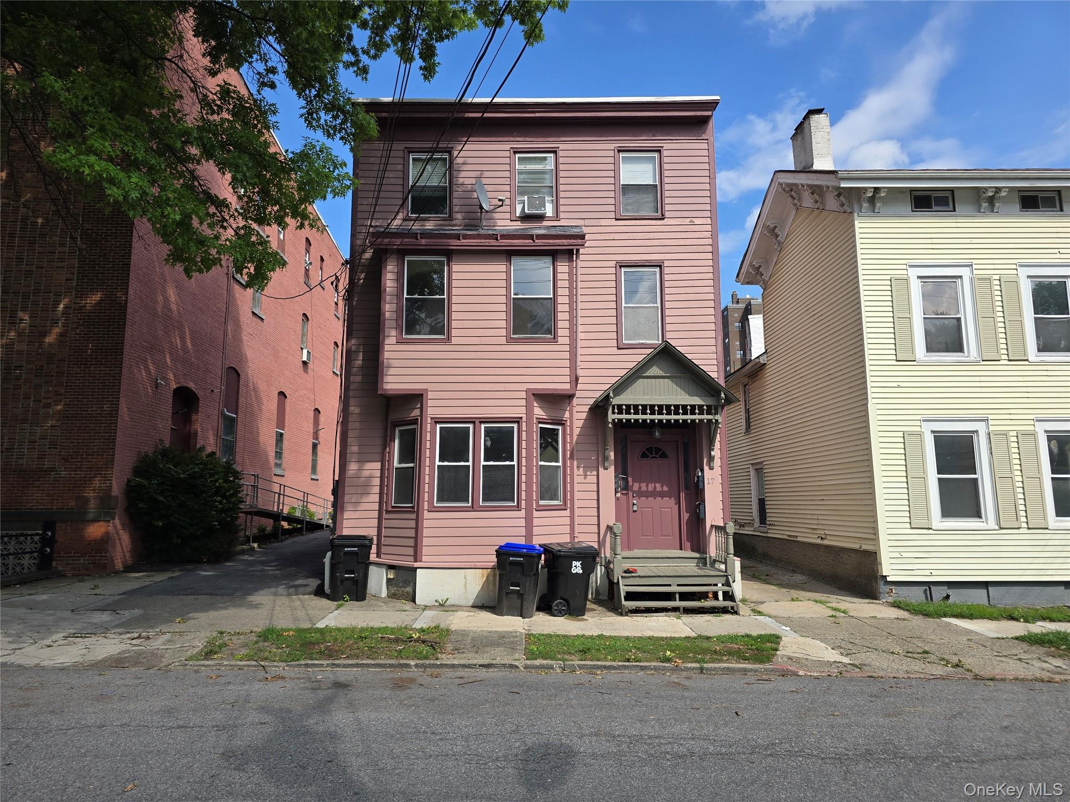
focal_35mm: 23
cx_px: 535
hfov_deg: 73.9
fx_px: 711
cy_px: 401
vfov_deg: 58.9
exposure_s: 1/673
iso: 12
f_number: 1.7
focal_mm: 6.3
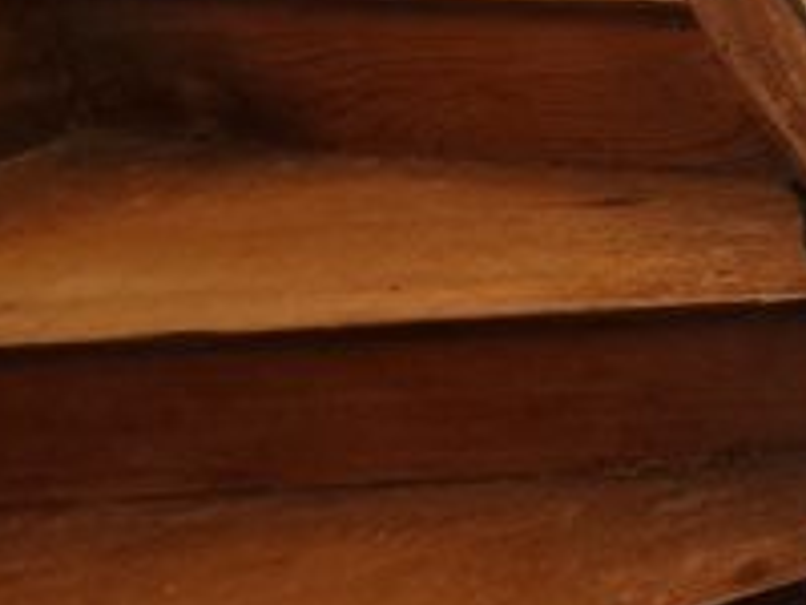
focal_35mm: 52
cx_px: 1443
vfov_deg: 27.0
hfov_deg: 22.3
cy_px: 48
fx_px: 1211
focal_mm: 1.82
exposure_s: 1/50
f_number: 2
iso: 64
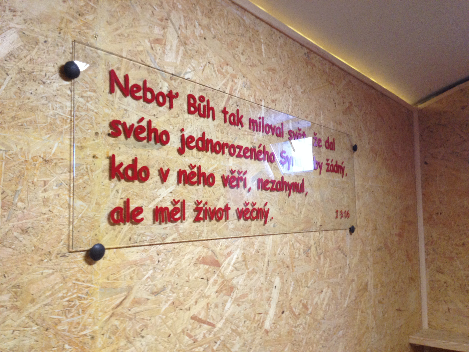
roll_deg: -0.4
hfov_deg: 52.6
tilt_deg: +4.9
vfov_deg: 40.7
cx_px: 234
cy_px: 176
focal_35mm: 35
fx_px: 474
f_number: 2.4
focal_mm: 4.28
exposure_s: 1/20
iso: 125
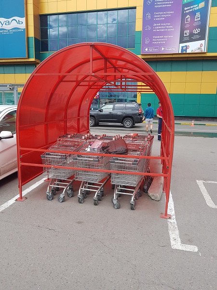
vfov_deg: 67.3
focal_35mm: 26
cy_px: 145
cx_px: 108
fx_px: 217
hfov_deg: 53.1
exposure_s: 1/636
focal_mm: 4.2
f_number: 1.7
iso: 40
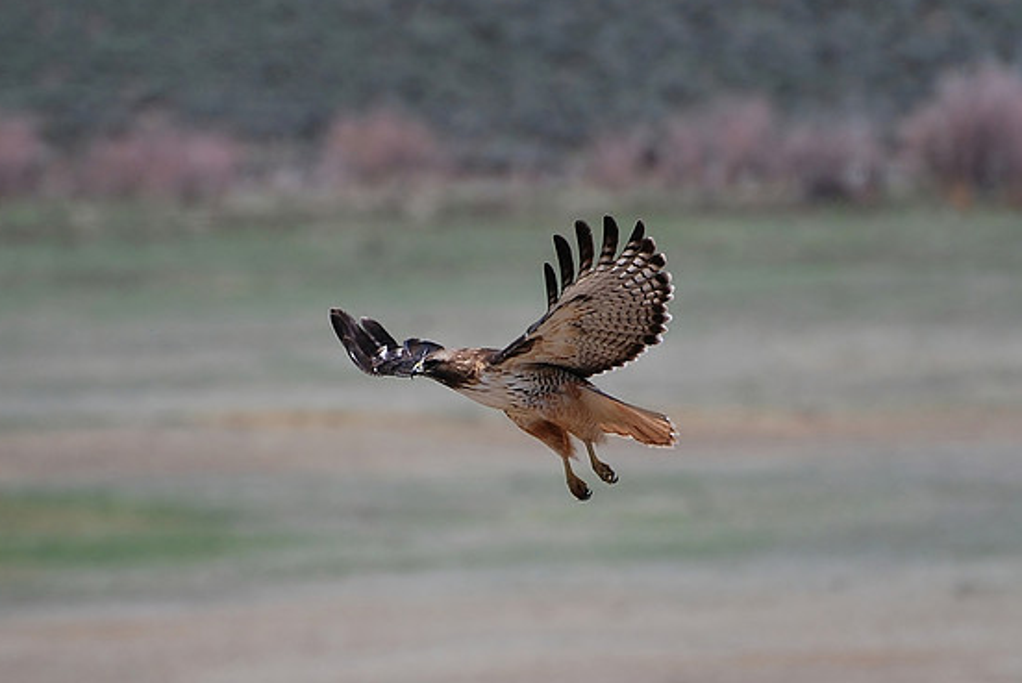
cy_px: 333
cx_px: 509
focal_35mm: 473
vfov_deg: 2.9
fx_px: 13438
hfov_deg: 4.4
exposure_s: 1/1600
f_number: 5.6
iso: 400
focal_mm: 300
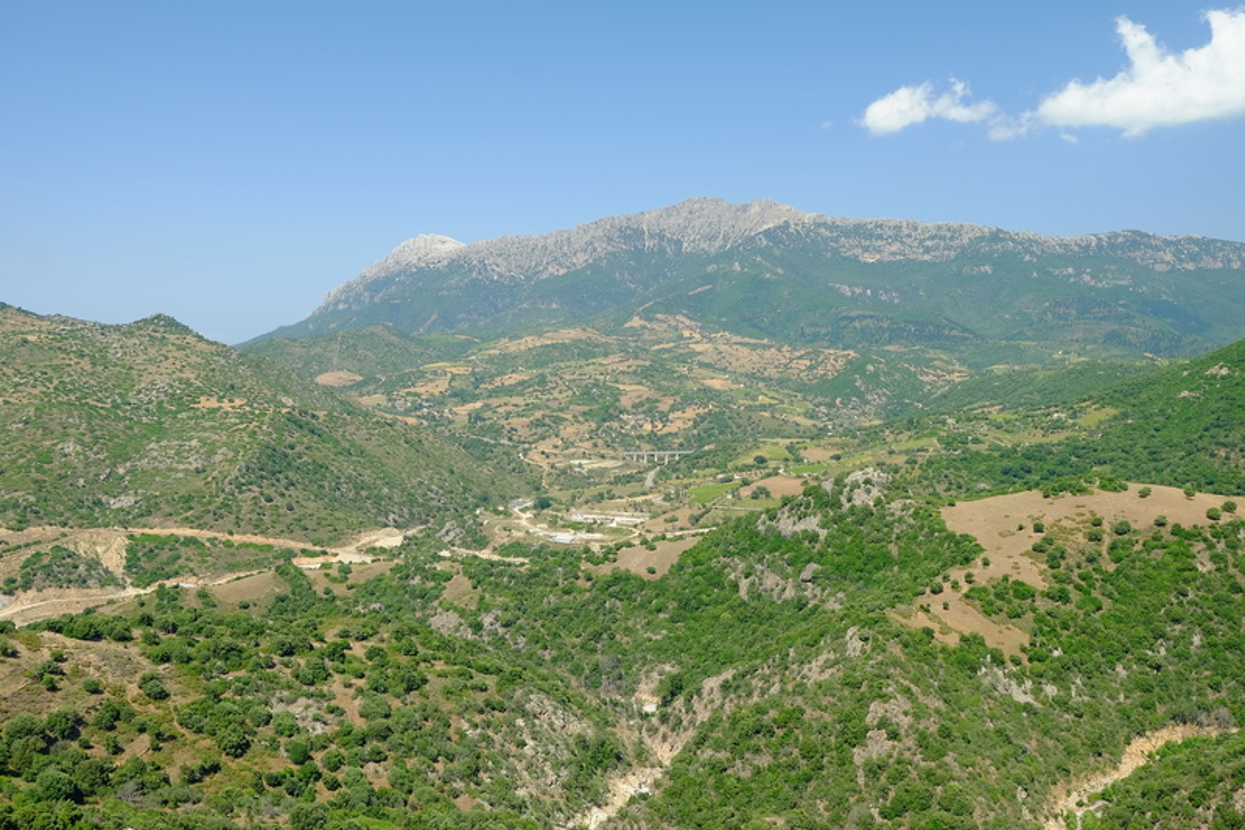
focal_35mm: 35
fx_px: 1210
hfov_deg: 54.4
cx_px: 622
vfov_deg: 37.8
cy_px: 415
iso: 400
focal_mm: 23
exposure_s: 1/200
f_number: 8
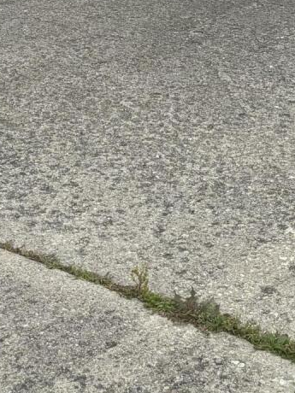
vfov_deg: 15.7
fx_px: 1284
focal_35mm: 113
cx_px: 219
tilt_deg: -5.3
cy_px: -237
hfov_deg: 13.1
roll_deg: -0.4
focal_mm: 5.96
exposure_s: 1/2571
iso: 50
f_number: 1.6
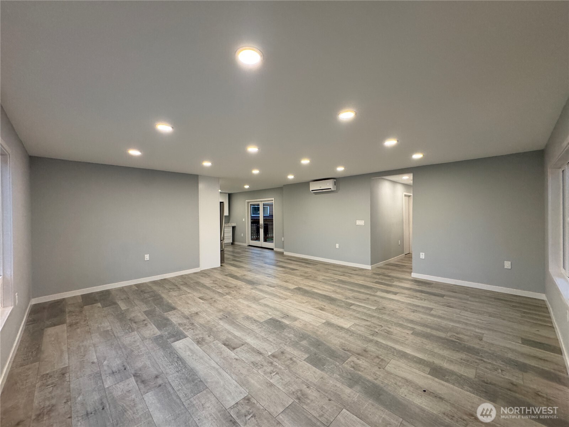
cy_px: 214
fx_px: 230
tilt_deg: -0.3
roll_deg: +0.1
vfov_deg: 85.7
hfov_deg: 102.1
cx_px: 284
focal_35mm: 14
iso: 320
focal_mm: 2.22
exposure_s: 1/120
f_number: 2.2
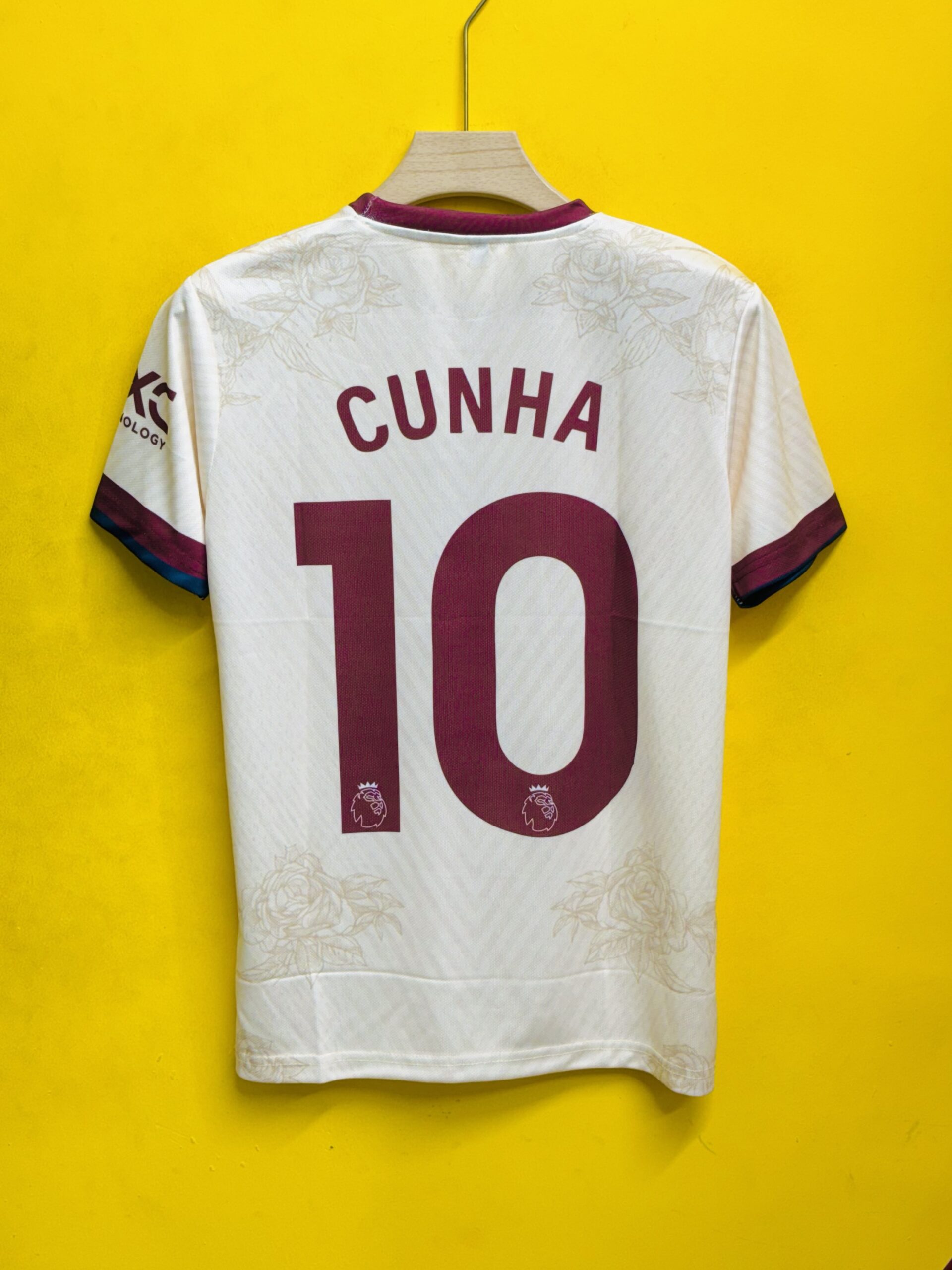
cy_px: 635
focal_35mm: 52
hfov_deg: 28.0
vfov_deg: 36.8
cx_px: 476
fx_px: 1907
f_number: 1.6
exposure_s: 1/50
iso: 32
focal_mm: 5.96
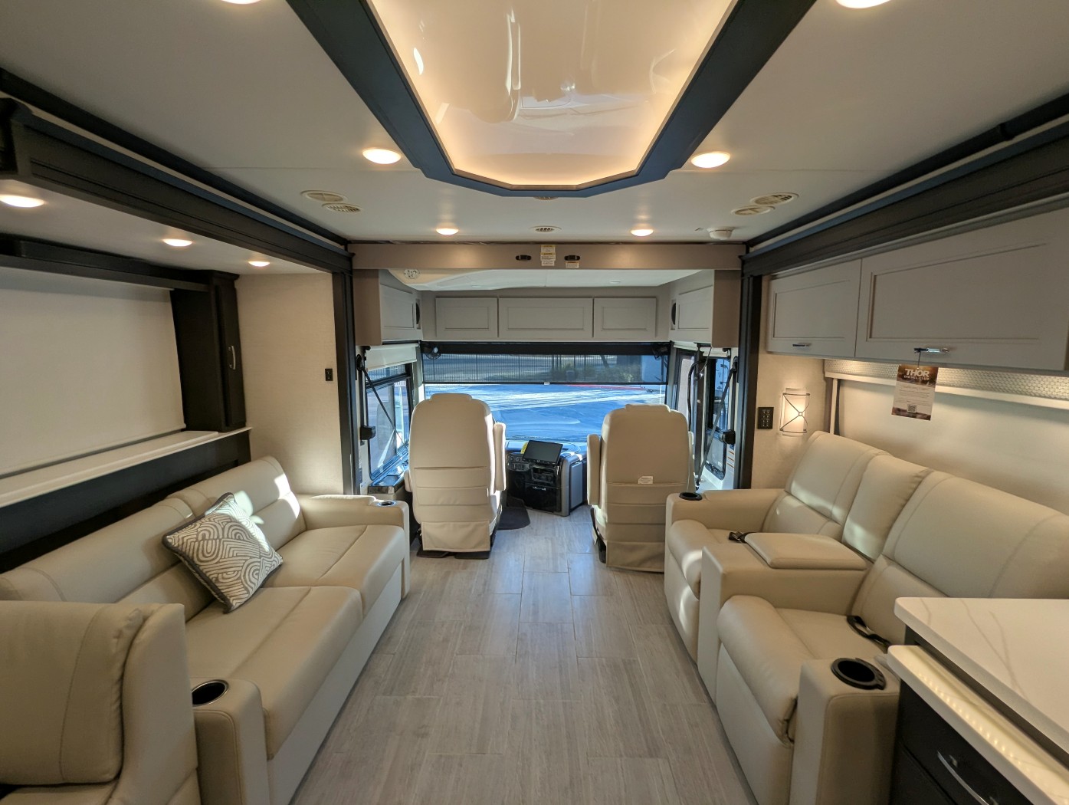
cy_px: 402
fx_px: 495
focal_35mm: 16
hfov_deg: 94.4
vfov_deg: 78.2
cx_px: 534
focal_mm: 2.35
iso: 42
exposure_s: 1/137
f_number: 2.2
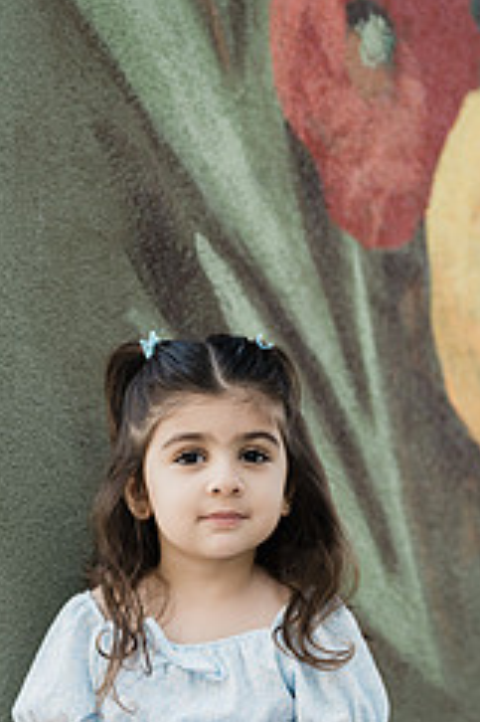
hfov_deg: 14.7
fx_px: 1863
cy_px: 591
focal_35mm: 93
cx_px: 152
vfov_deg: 21.6
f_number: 2.2
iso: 50
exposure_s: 1/250
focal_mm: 50
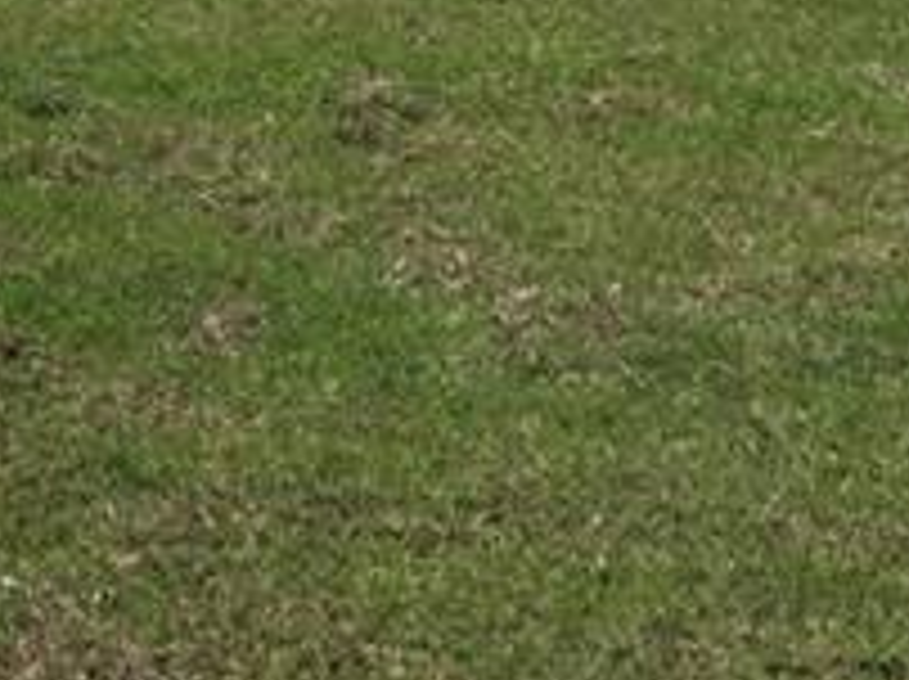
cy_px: -293
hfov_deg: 18.8
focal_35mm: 92
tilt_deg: -3.6
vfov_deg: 15.0
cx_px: -459
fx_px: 2413
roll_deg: -0.7
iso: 32
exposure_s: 1/3300
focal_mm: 4.15
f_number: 2.2
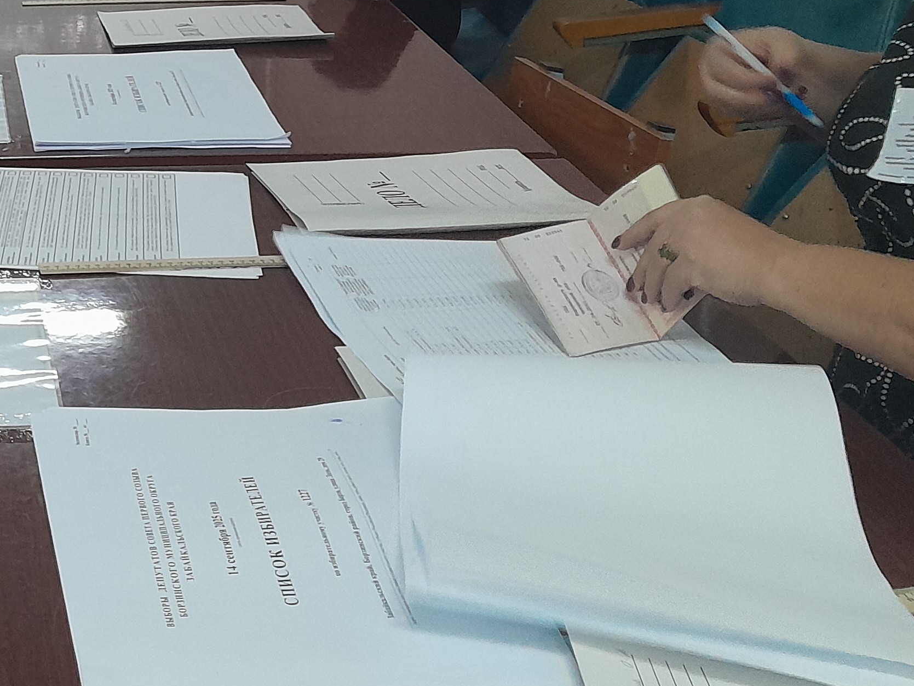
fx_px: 1743
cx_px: -83
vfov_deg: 21.6
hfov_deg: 27.0
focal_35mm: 66
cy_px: 42
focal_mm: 4
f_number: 1.8
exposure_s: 1/50
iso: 400
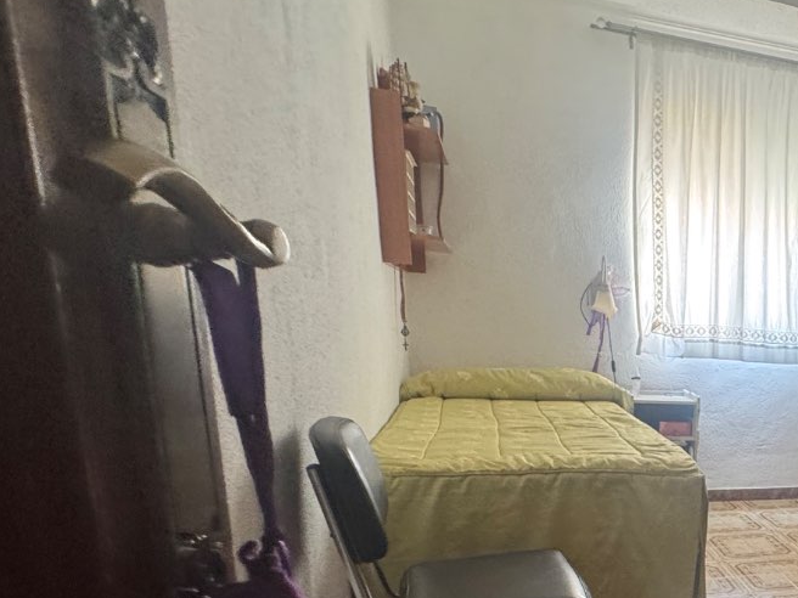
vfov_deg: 41.5
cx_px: 794
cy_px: 511
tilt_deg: -12.6
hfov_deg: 47.4
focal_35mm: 32
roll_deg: -2.9
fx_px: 738
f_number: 2.2
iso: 320
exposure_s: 1/65
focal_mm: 2.22
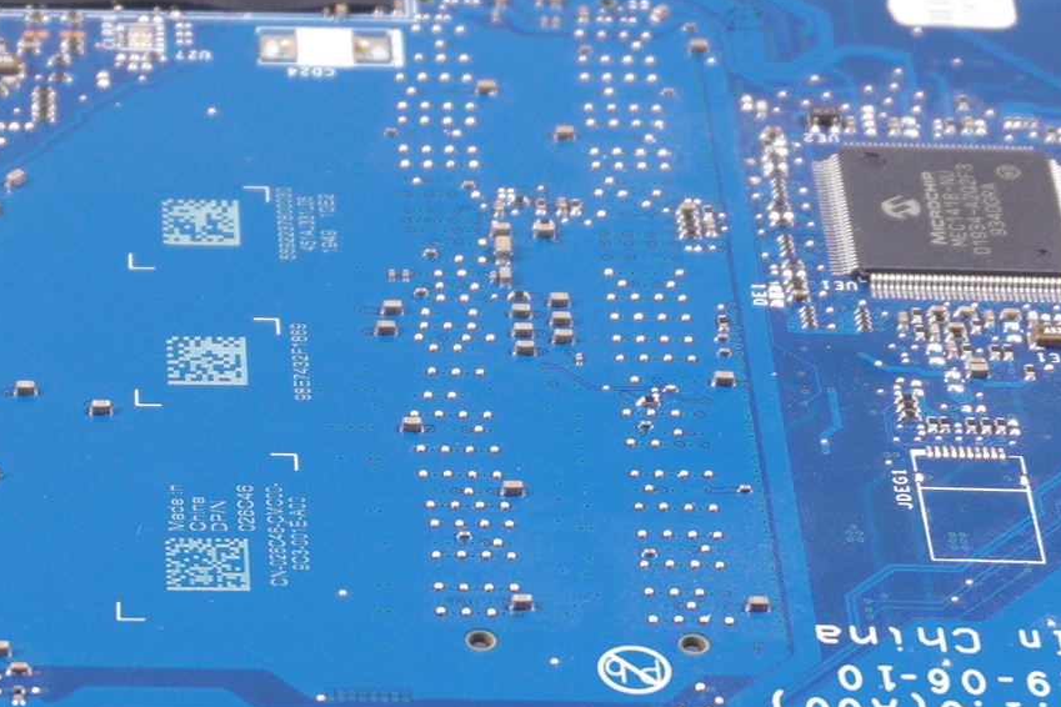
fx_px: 5010
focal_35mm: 170
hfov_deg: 11.9
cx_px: -66
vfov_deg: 8.1
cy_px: 422
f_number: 6.3
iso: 640
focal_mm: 32
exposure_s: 1/125
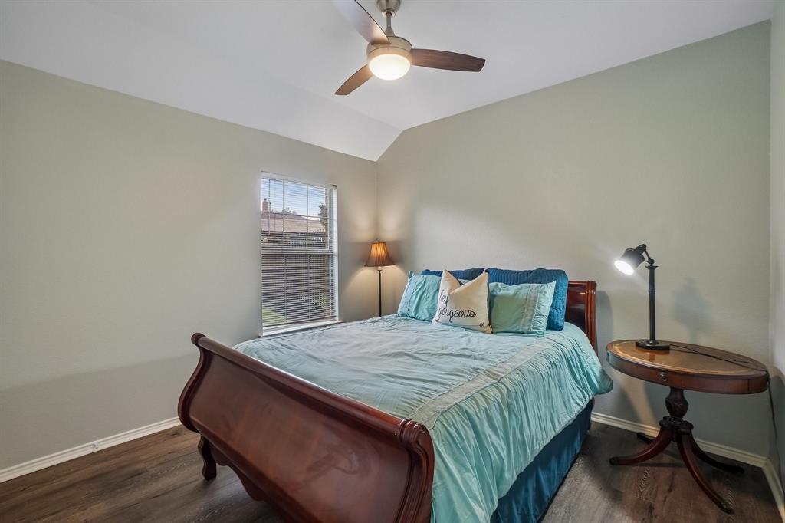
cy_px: 262
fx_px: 327
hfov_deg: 100.4
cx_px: 392
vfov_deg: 77.3
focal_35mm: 15
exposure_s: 1/15
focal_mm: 10
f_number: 8
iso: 400
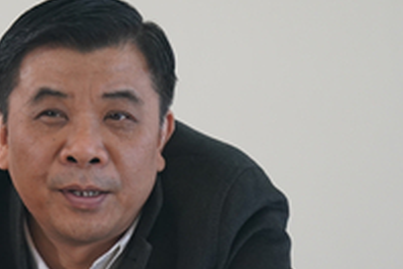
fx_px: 6559
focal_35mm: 586
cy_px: 179
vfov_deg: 2.3
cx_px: 85
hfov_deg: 3.5
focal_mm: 200
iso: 1250
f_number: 2.8
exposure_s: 1/200
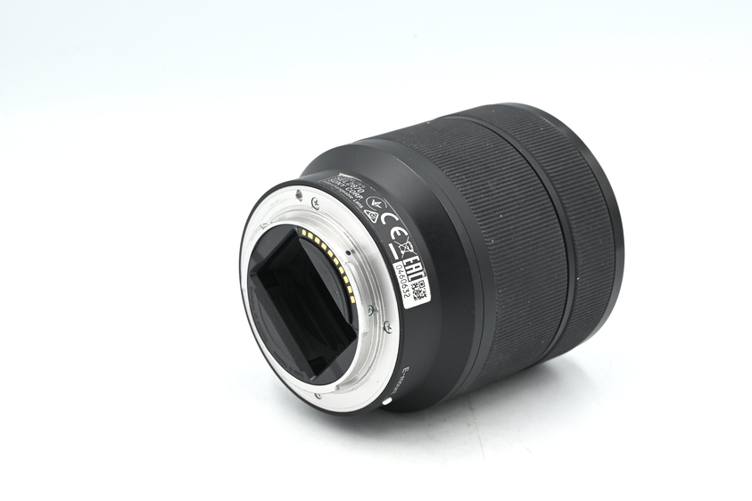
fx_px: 1859
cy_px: 265
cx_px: 429
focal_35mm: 89
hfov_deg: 22.9
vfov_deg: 15.4
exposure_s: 1/20
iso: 200
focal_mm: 75
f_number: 16
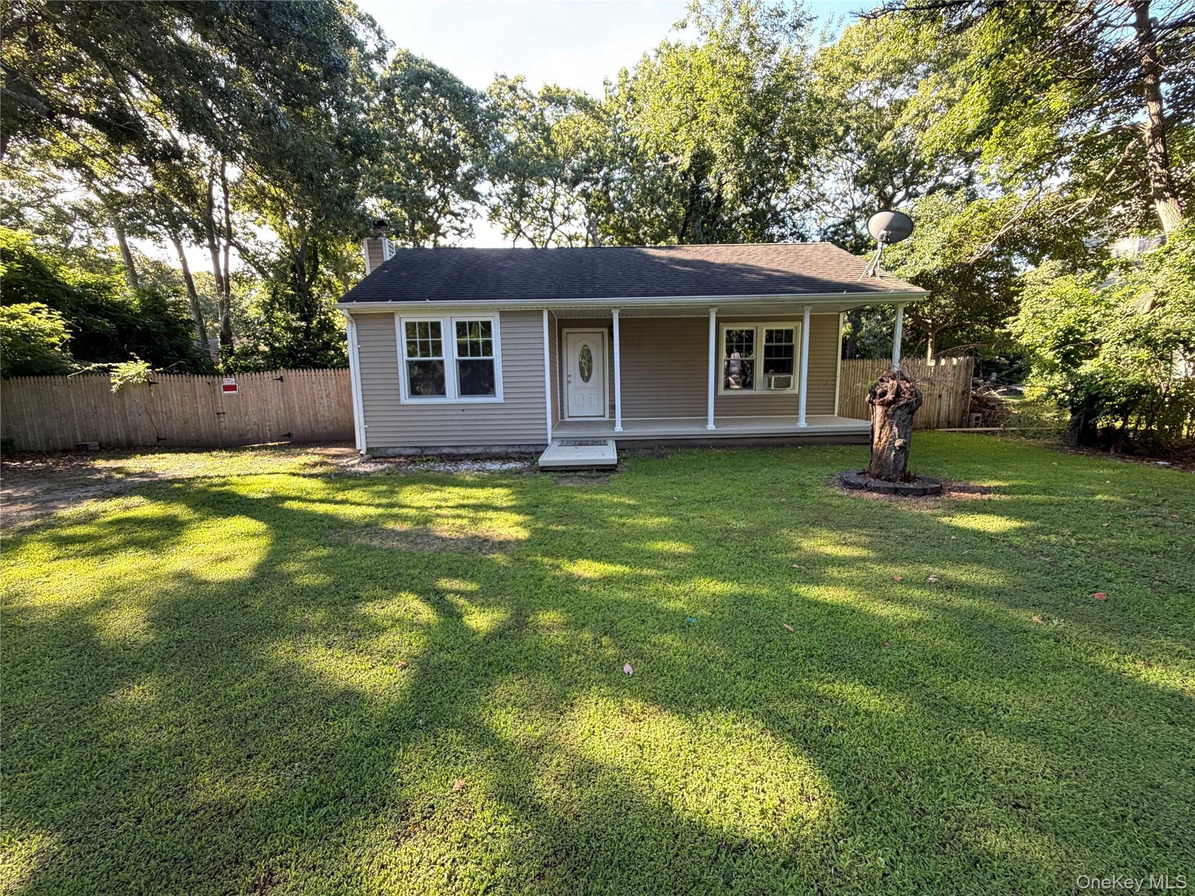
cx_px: 598
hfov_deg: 102.1
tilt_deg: -8.5
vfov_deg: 85.7
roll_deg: +1.0
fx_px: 483
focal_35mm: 14
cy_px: 448
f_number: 2.2
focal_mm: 2.22
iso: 160
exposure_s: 1/121
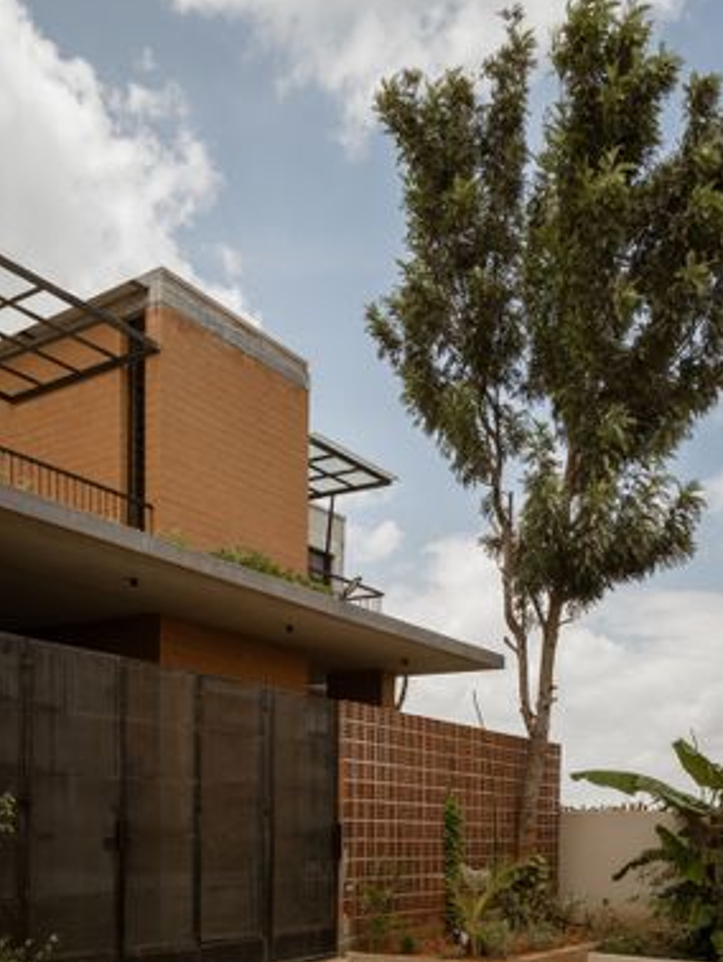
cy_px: 529
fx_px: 974
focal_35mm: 35
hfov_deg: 40.7
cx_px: 363
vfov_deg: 52.5
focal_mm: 32
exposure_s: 1/60
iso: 100
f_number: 8
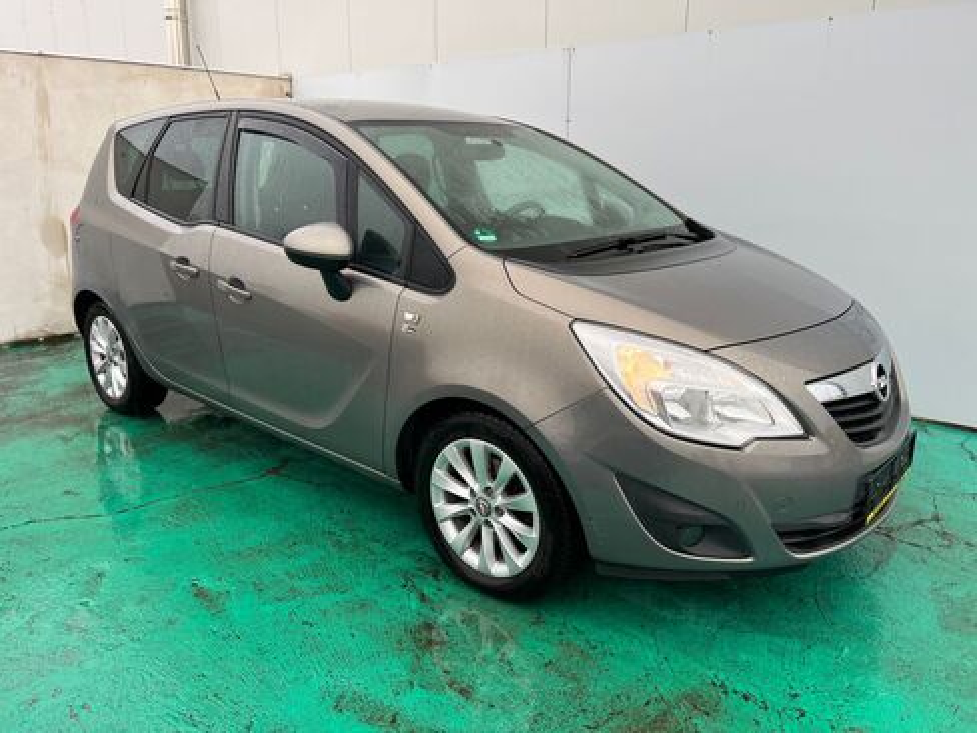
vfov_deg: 53.1
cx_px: 488
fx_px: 734
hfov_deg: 67.3
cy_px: 366
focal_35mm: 26
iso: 50
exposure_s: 1/345
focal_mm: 5.1
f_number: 1.6
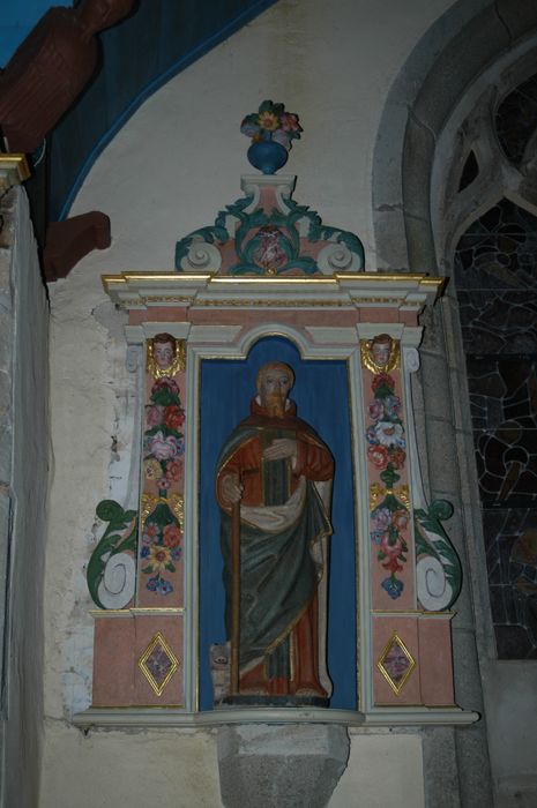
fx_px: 1178
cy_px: 404
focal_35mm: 52
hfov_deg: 25.7
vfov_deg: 37.9
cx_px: 268
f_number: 4.5
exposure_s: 1/180
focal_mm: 35
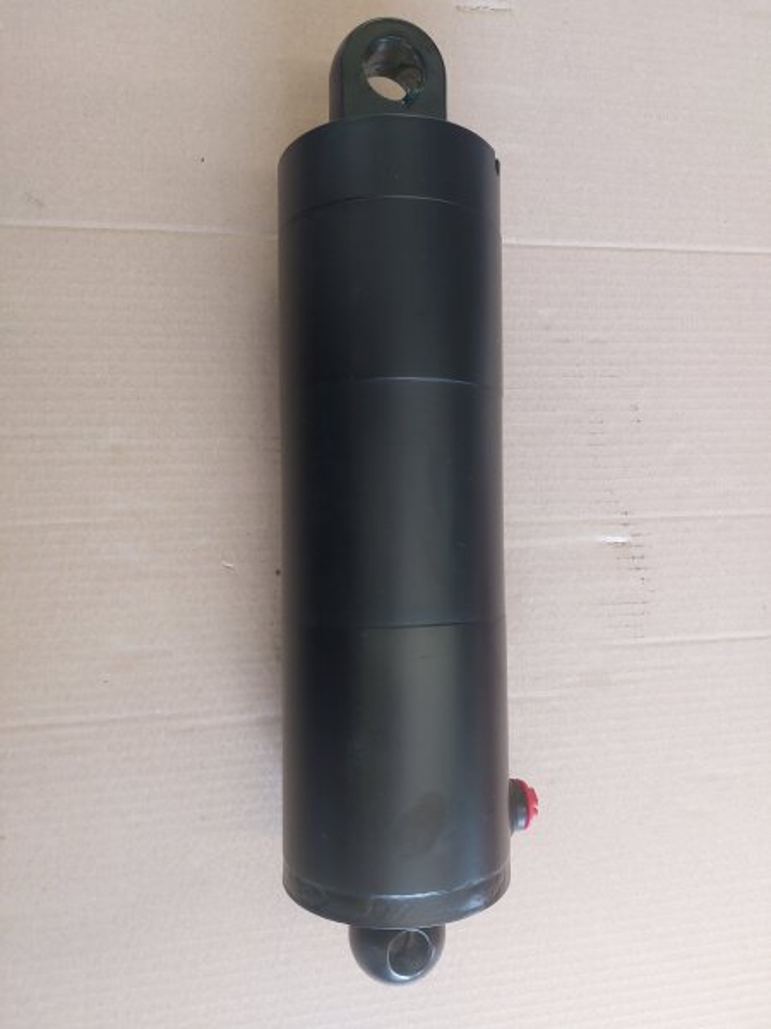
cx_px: 386
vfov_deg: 69.4
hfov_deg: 54.9
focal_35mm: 25
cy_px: 514
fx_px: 742
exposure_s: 1/50
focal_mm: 5.23
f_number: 1.8
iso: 500
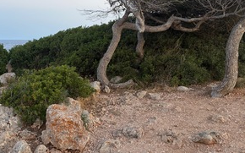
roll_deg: +0.8
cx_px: 83
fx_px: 254
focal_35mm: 38
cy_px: 52
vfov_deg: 33.3
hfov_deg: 50.7
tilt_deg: -2.1
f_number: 1.6
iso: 200
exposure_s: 1/60
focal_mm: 5.96
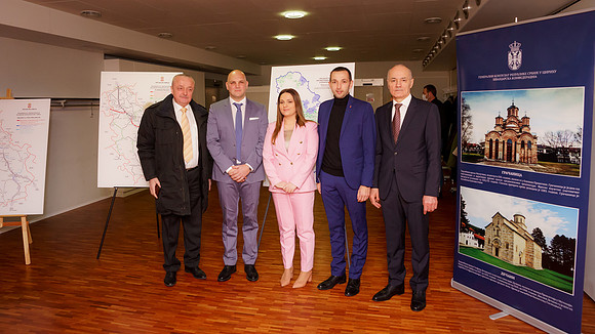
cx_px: 289
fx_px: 409
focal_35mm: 26
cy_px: 143
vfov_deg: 44.4
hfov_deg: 72.1
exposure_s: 1/250
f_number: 4
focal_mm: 24
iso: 2500
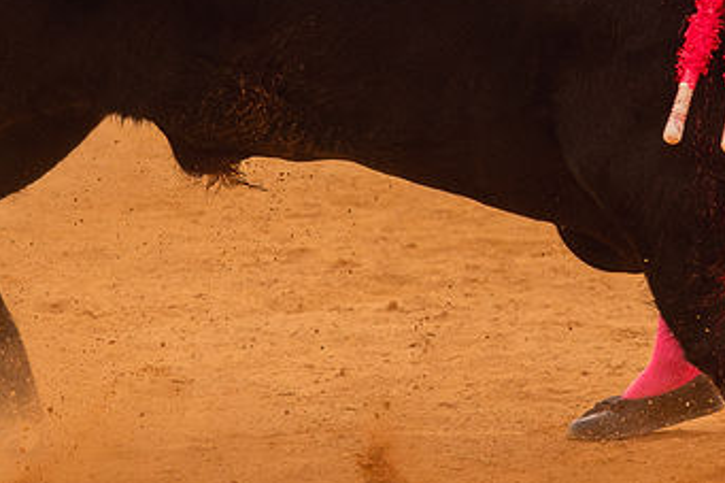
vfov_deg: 2.8
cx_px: 576
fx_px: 9802
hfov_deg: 4.2
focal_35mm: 487
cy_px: -120
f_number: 5.6
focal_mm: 162.1
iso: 6400
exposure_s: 1/1000
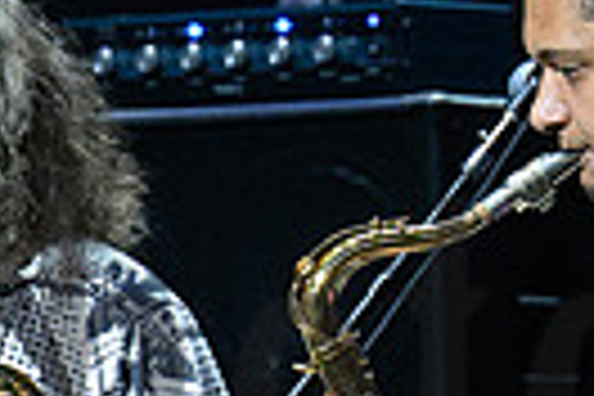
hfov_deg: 1.6
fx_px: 21778
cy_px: 448
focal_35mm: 1320
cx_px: -346
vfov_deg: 1.0
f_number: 6.3
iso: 3200
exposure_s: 1/500
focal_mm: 200
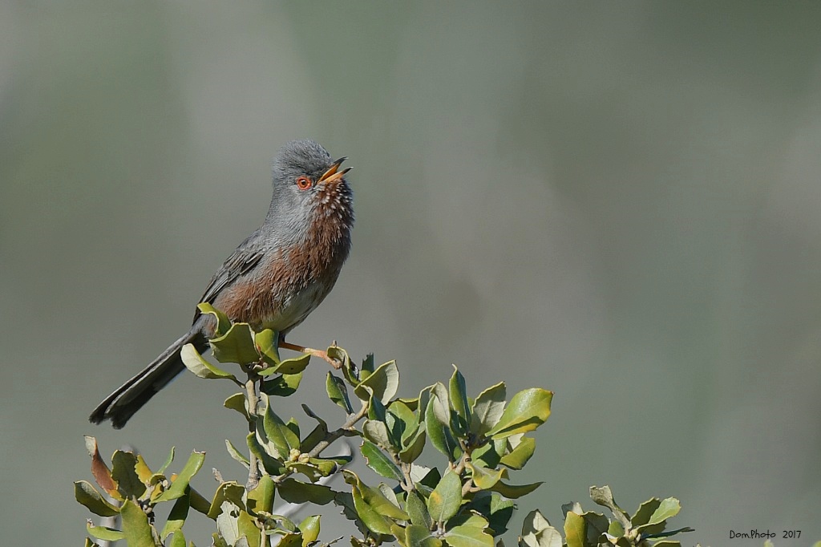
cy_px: 274
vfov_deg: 1.8
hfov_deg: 2.8
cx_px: 410
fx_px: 17098
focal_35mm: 750
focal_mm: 500
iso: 220
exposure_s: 1/500
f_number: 6.7
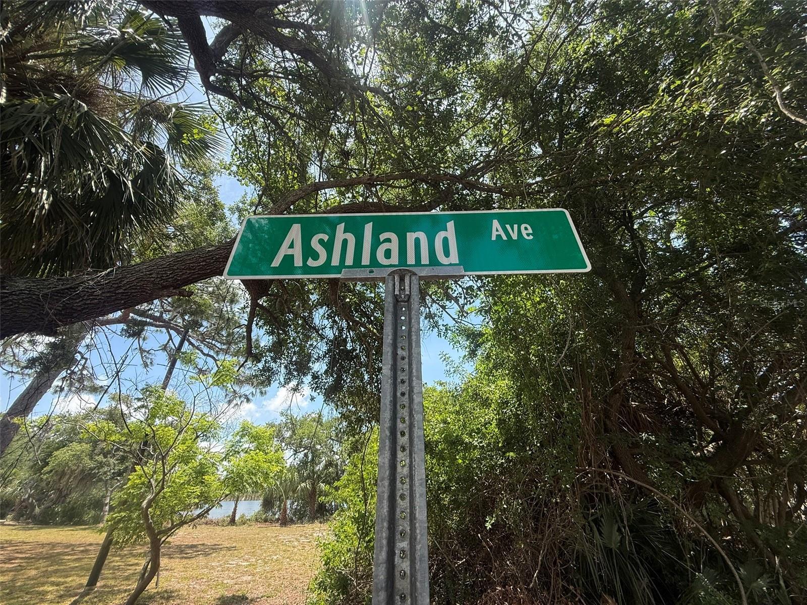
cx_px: 404
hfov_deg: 102.1
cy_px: 302
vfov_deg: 85.7
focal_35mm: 14
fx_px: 326
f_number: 2.2
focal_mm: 2.22
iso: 64
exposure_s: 1/694
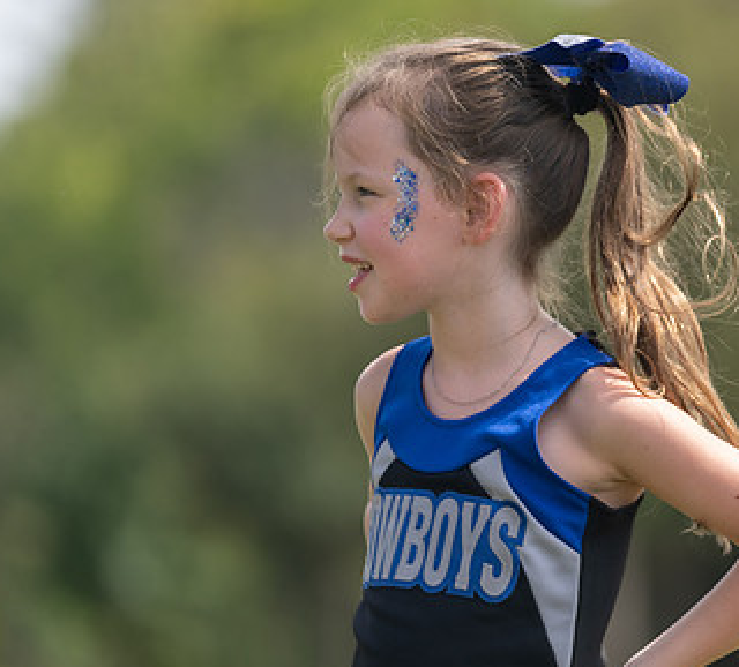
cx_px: 573
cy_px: 333
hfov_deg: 4.6
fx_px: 9228
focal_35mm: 401
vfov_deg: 4.1
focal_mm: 192
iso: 100
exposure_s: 1/1250
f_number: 2.8
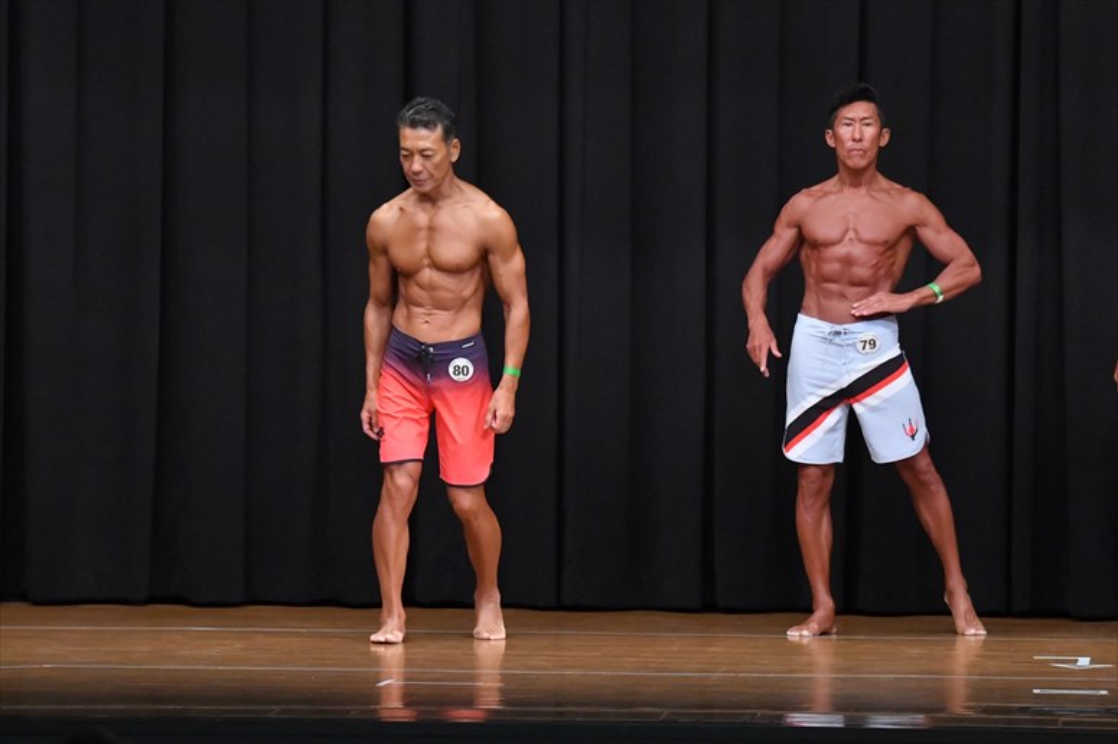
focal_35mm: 217
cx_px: 559
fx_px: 6736
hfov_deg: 9.5
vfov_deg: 6.3
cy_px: 372
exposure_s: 1/400
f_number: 5.6
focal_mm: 145
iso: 8000
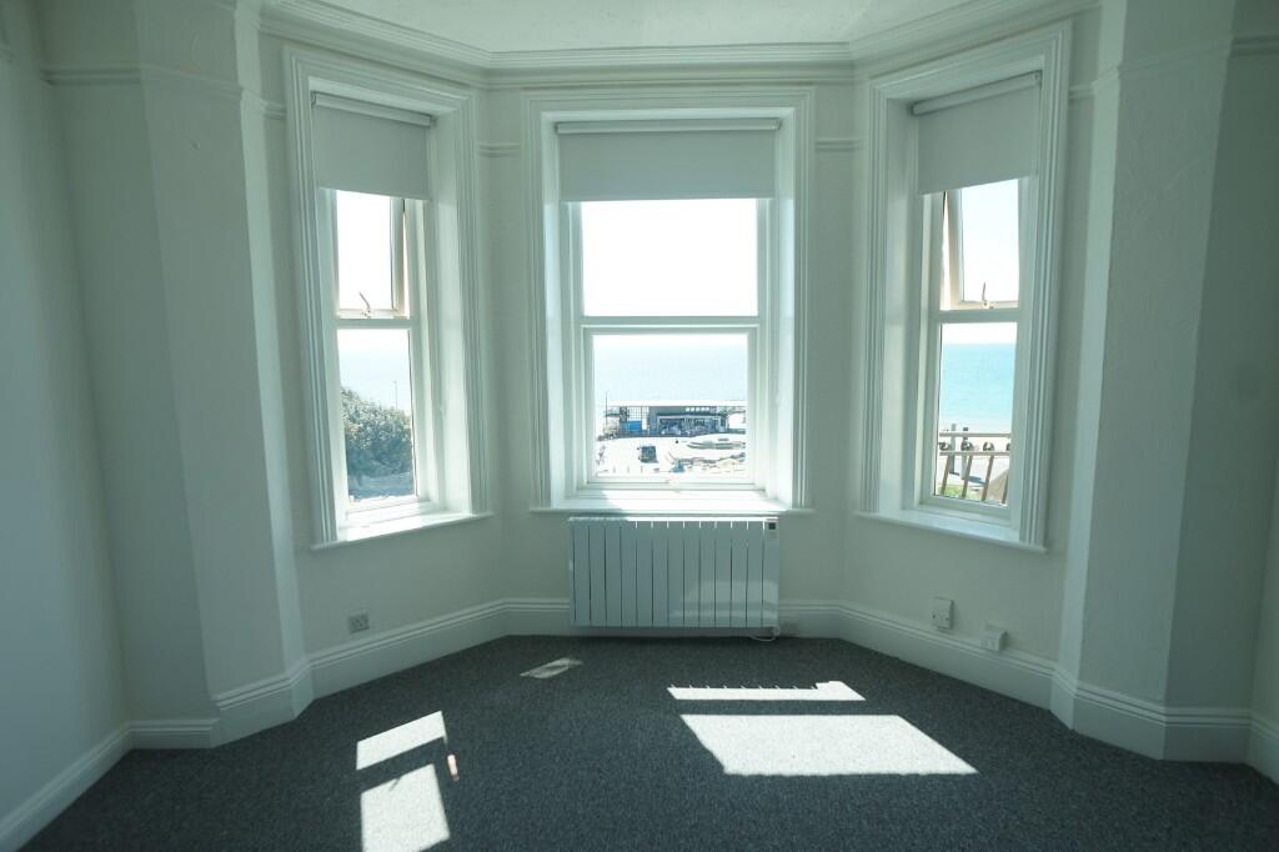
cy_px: 426
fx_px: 852
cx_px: 640
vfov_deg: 53.1
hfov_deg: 73.8
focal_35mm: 24
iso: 100
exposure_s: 1/80
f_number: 5
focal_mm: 16
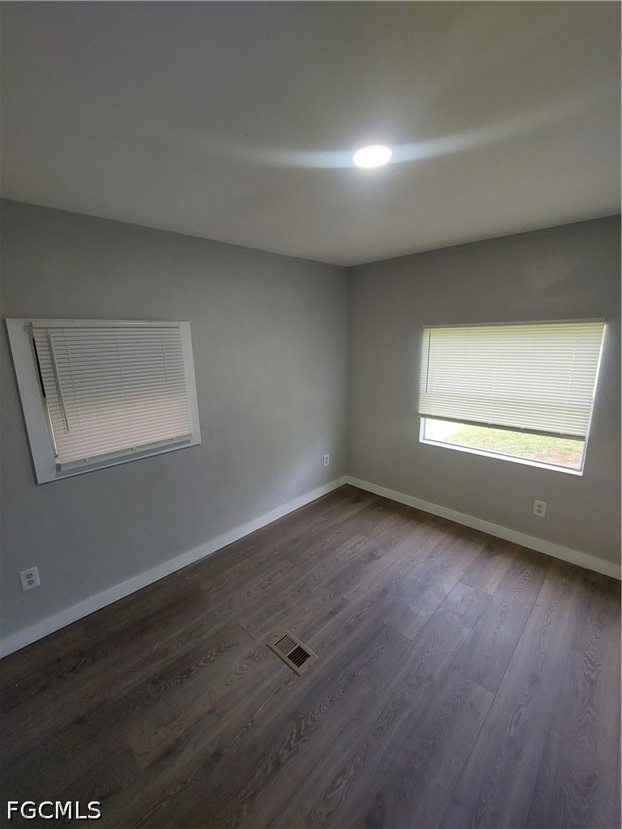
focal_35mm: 13
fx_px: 311
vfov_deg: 106.2
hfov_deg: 89.9
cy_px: 414
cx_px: 311
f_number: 2.2
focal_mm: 1.74
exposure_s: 1/60
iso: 125
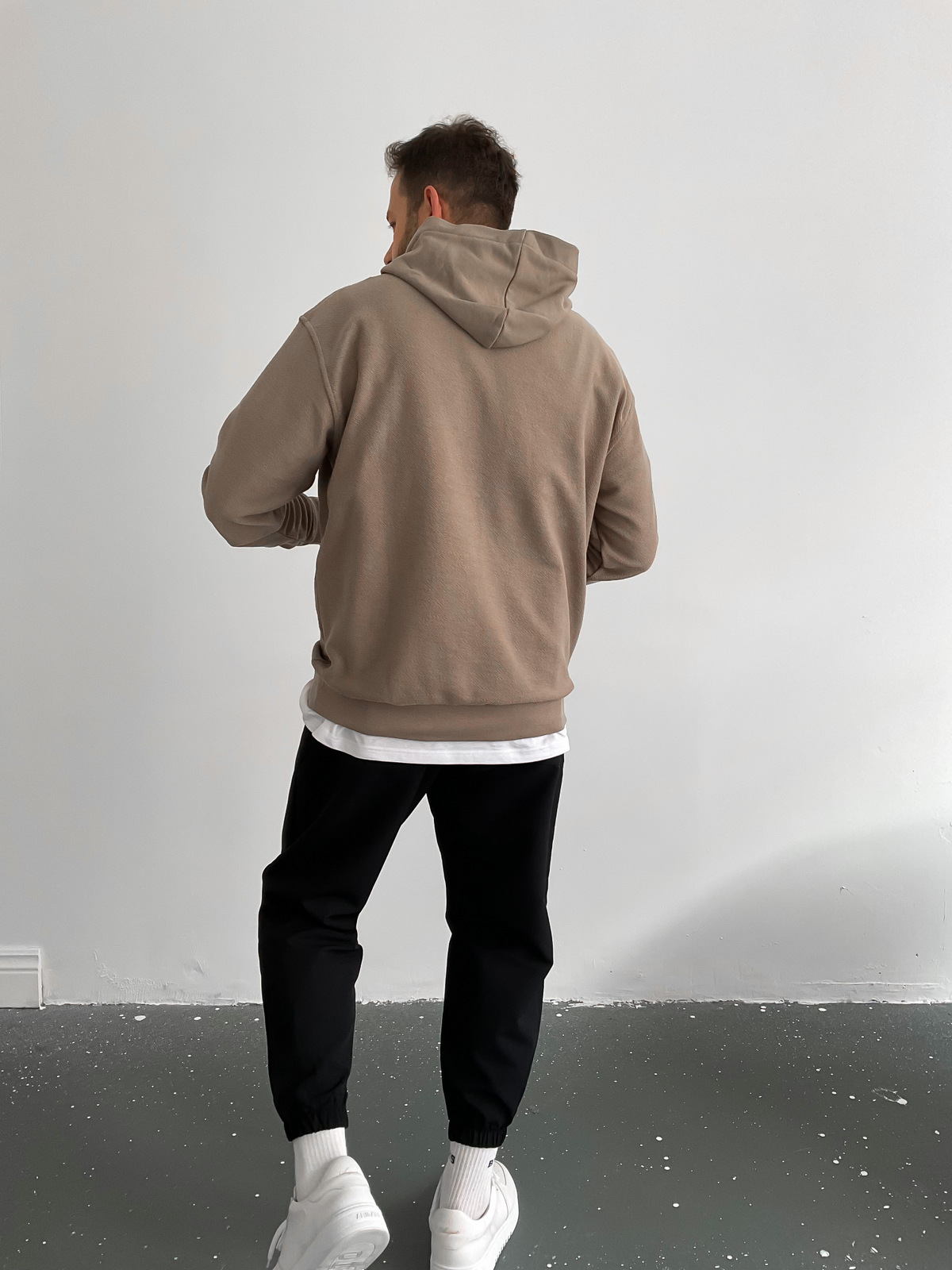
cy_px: 635
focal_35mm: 29
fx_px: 1063
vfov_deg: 61.7
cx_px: 476
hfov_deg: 48.2
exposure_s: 1/120
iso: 64
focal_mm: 3
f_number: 1.8
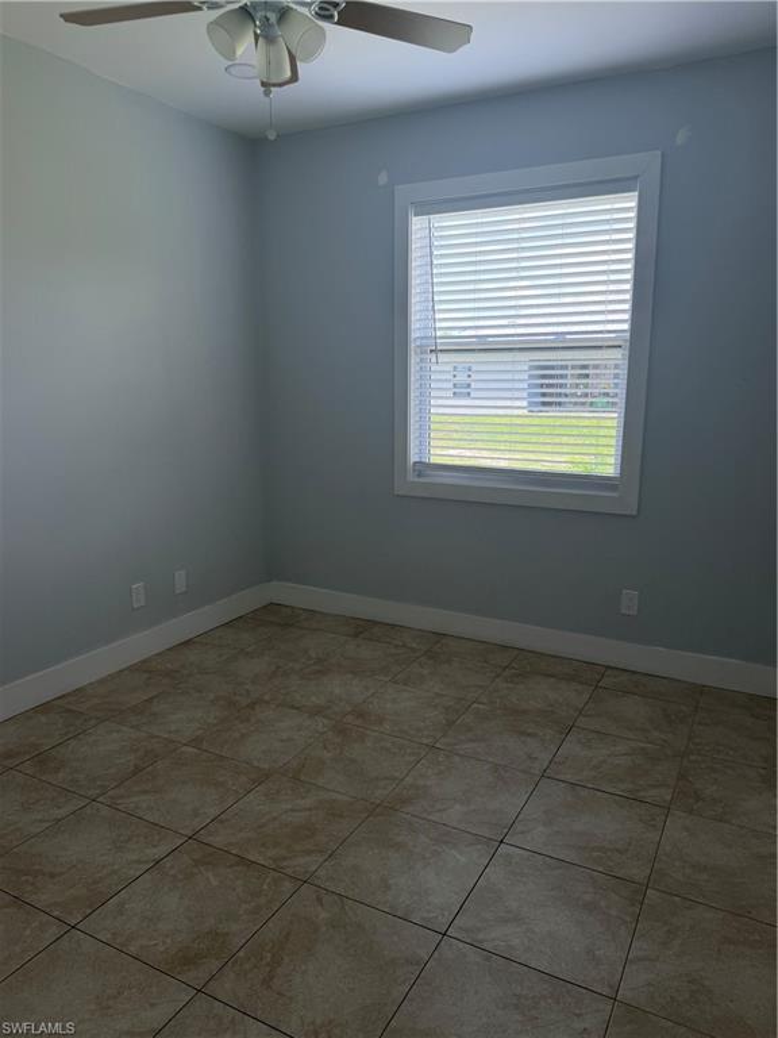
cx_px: 389
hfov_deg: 56.8
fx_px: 719
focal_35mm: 24
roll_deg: -0.2
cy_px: 519
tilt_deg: -9.8
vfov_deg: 71.6
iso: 80
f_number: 1.78
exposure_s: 1/165
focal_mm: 6.76
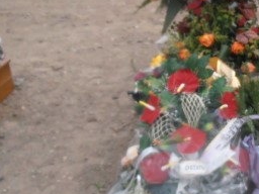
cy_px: 59
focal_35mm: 60
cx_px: 242
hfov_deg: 30.5
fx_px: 449
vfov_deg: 24.3
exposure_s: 1/320
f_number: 3
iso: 80
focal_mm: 4.2
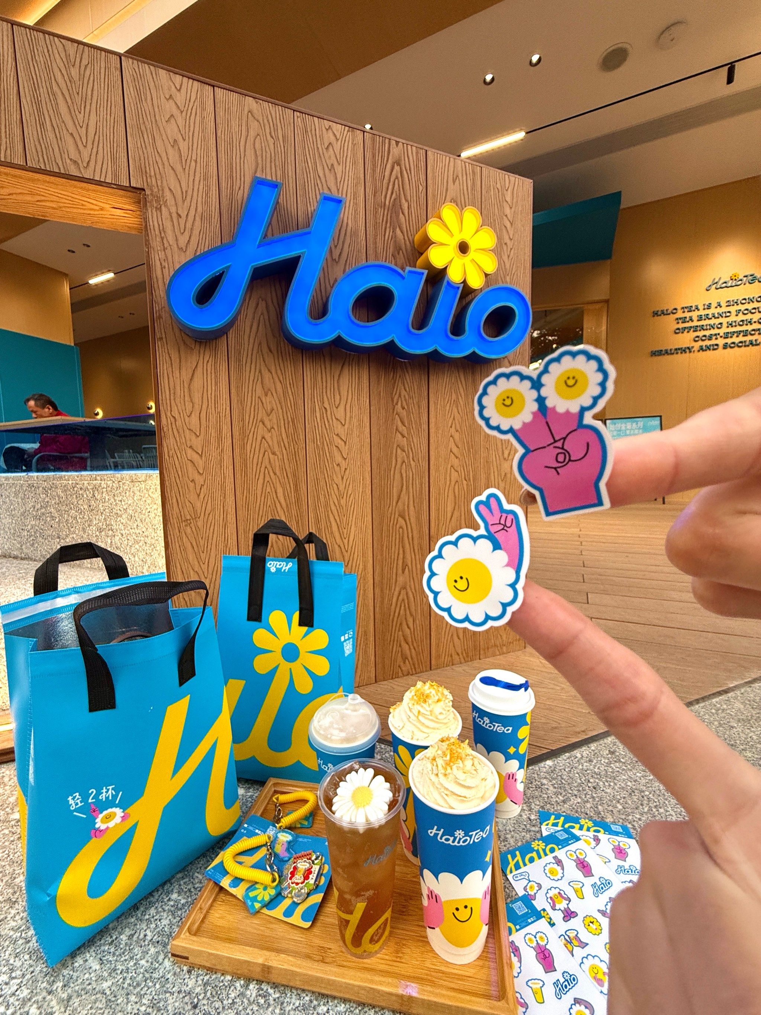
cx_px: 380
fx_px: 410
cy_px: 508
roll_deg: +0.7
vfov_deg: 102.1
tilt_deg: -3.9
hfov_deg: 85.7
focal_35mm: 14
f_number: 2.2
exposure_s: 1/99
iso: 100
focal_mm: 2.22
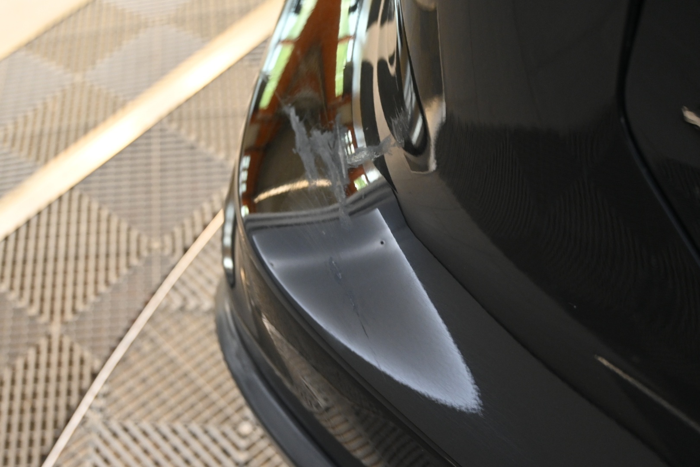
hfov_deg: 38.9
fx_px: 992
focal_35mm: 51
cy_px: 234
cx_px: 350
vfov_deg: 26.5
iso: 1800
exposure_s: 1/50
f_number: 5
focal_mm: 34
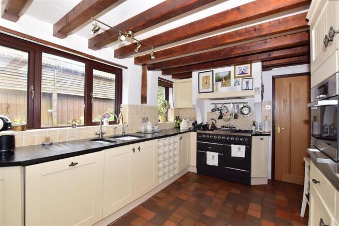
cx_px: 170
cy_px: 113
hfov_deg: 100.4
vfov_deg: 77.3
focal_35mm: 15
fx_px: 141
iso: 400
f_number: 7.1
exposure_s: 1/100
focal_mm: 10
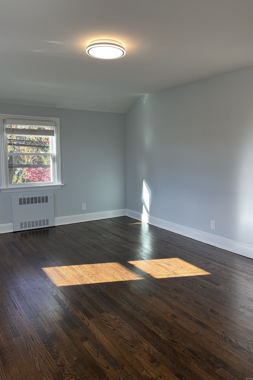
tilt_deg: -6.5
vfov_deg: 65.5
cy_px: 184
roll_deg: -0.1
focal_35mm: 28
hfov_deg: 46.4
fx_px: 295
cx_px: 127
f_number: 1.6
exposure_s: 1/120
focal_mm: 5.1
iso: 32
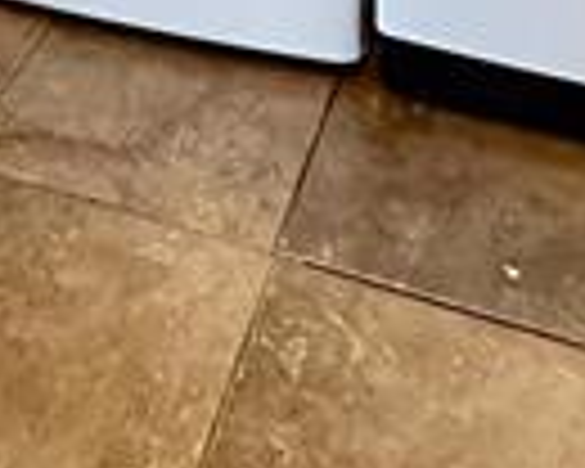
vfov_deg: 13.2
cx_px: 54
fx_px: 1402
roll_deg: +2.0
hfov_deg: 22.9
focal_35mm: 81
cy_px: -702
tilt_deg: -3.0
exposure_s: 1/60
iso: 320
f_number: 2.2
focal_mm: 2.22
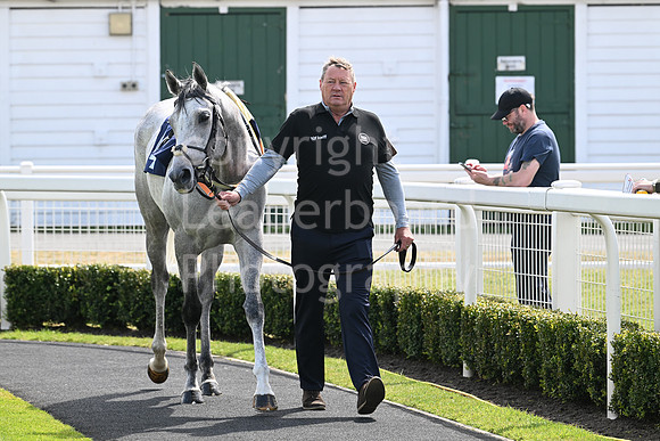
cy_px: 220
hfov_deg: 10.3
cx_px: 330
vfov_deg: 6.9
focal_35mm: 200
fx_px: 3667
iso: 400
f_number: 6.3
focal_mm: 200
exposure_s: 1/640
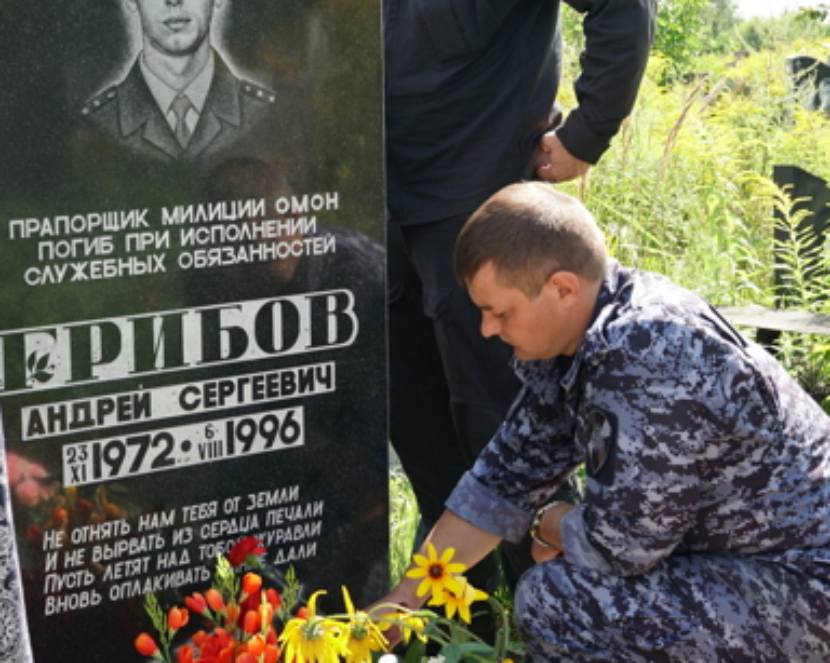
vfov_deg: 19.1
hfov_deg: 23.8
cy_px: 212
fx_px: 1963
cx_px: 337
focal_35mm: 80
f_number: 5.6
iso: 100
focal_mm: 29
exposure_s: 1/100
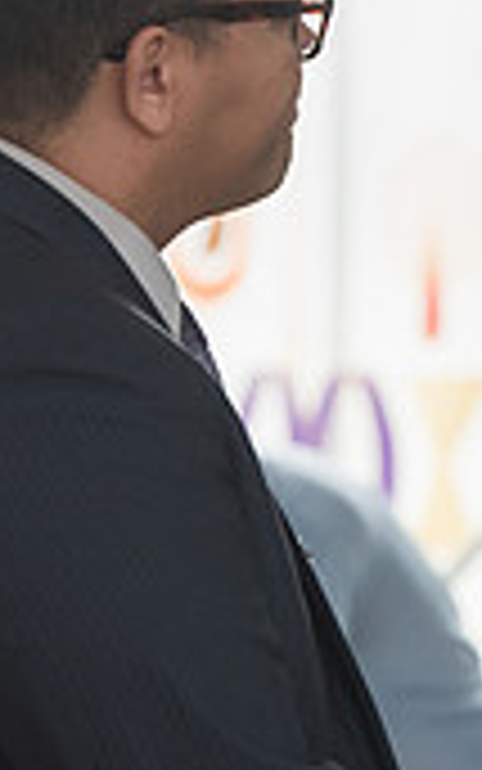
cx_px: 707
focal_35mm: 500
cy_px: 124
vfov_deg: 4.2
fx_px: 10500
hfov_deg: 2.6
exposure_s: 1/200
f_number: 5
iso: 1600
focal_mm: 145
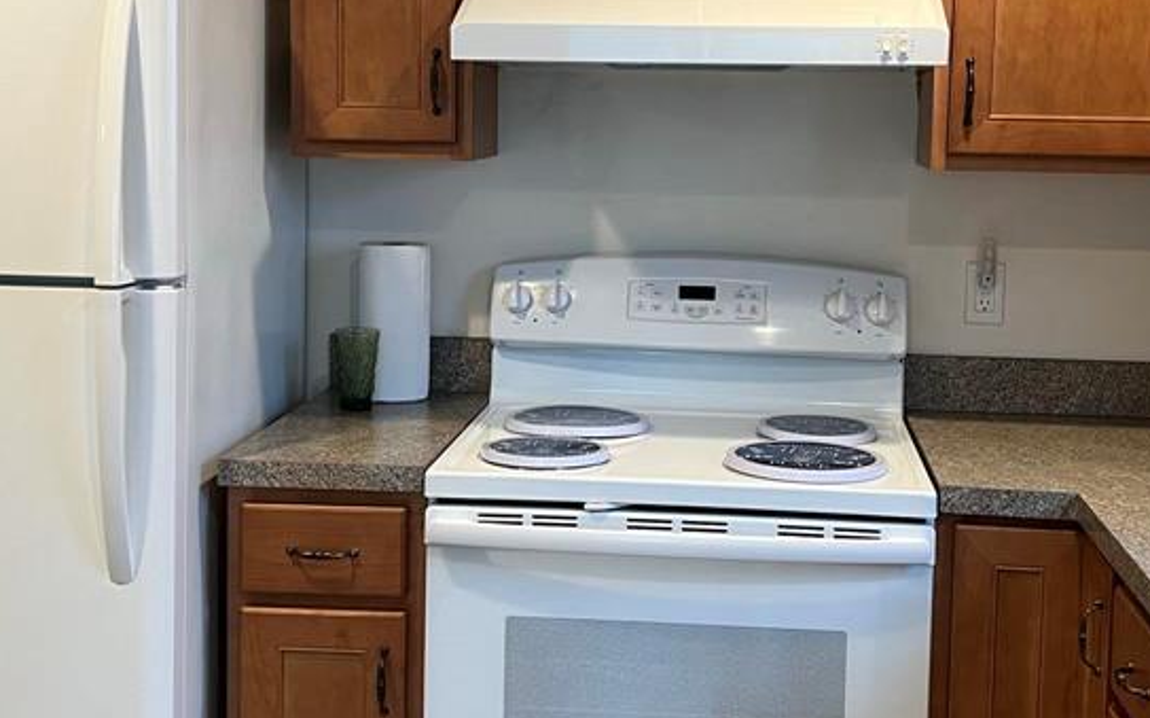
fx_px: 1629
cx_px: 637
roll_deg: -1.3
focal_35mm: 52
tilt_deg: -6.1
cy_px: 261
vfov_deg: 24.8
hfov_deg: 38.8
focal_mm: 5.7
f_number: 1.5
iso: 100
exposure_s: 1/60
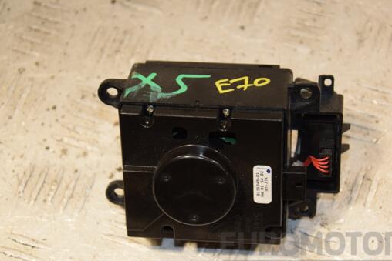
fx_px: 1351
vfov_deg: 11.1
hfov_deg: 16.5
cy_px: 141
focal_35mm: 124
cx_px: 206
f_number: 5.3
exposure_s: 1/200
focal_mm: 70
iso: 800
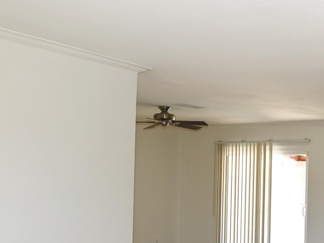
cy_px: 175
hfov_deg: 25.3
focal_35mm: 73
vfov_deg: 20.0
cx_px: 332
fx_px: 683
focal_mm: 30
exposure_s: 1/80
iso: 200
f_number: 4.5
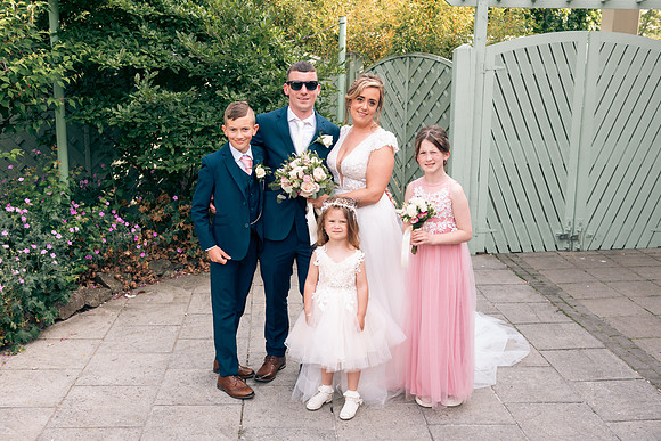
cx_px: 330
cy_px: 220
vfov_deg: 35.1
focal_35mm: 38
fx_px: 698
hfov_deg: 50.7
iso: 100
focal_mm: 38
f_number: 5.6
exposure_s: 1/100
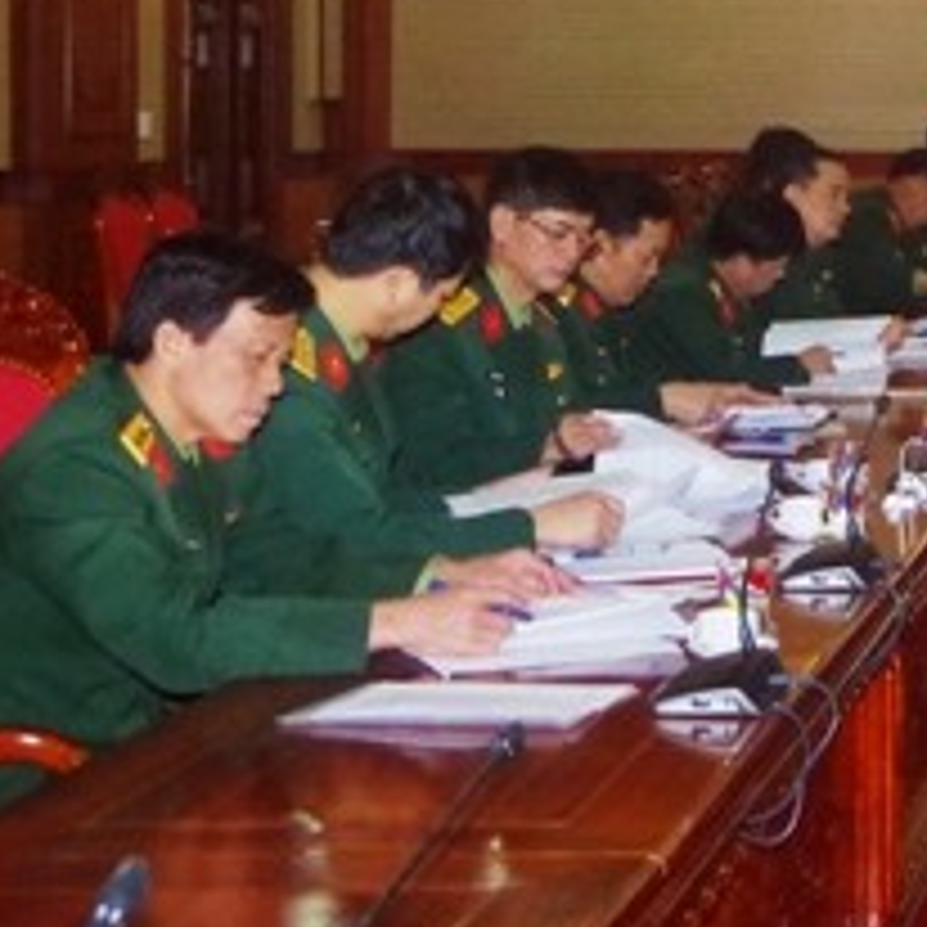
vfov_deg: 18.0
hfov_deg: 17.0
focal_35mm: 95
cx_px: 1282
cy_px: 94
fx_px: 2878
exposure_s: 1/180
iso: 3200
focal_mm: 24
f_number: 7.1
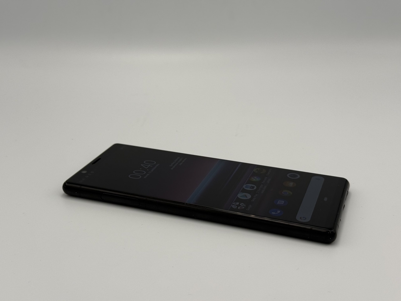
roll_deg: -0.5
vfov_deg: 30.3
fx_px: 556
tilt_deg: -21.9
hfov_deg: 39.7
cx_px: 200
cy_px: 150
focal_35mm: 48
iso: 64
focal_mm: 6.76
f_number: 1.78
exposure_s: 1/1133
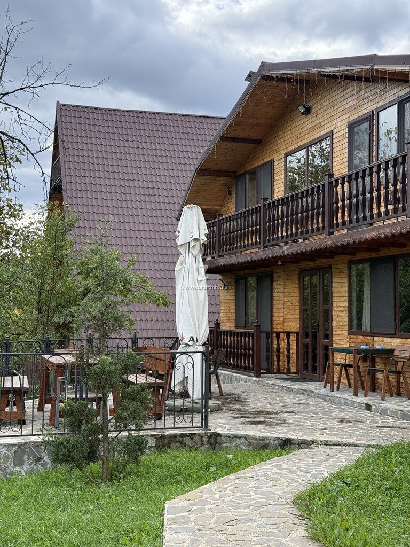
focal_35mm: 48
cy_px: 274
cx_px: 205
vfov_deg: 39.7
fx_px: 758
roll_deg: -1.2
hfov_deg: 30.3
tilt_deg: +3.4
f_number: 1.78
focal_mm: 6.76
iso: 80
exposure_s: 1/928
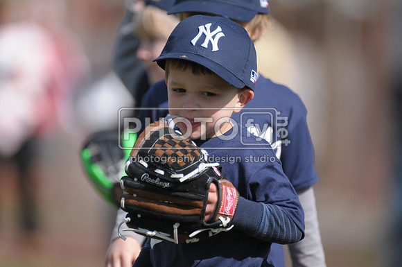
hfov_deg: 3.4
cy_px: 134
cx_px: 201
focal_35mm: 600
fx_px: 6691
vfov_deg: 2.3
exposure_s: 1/2500
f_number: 4
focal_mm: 400
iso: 400
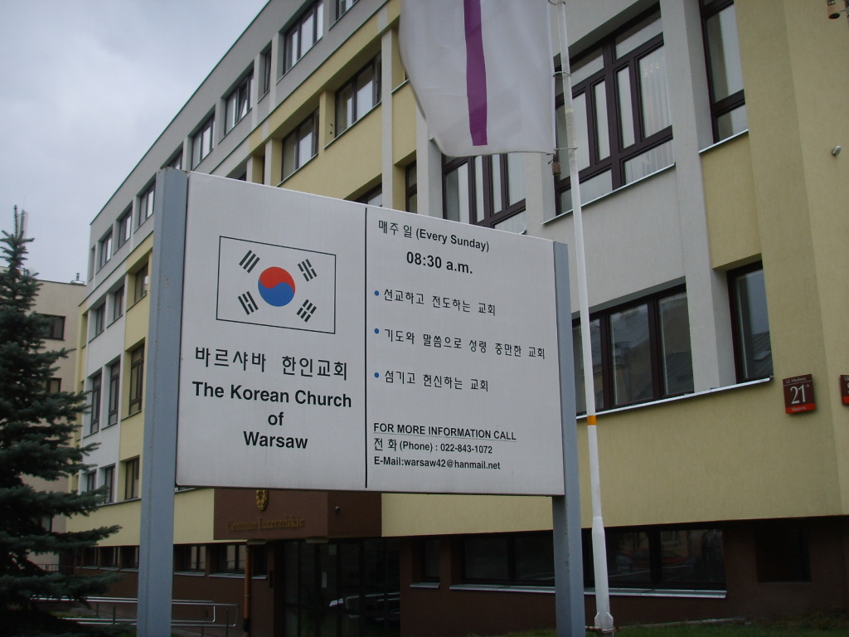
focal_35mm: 39
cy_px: 318
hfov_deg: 47.9
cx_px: 424
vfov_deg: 36.8
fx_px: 957
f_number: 3.5
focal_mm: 6.6
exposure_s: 1/125
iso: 50
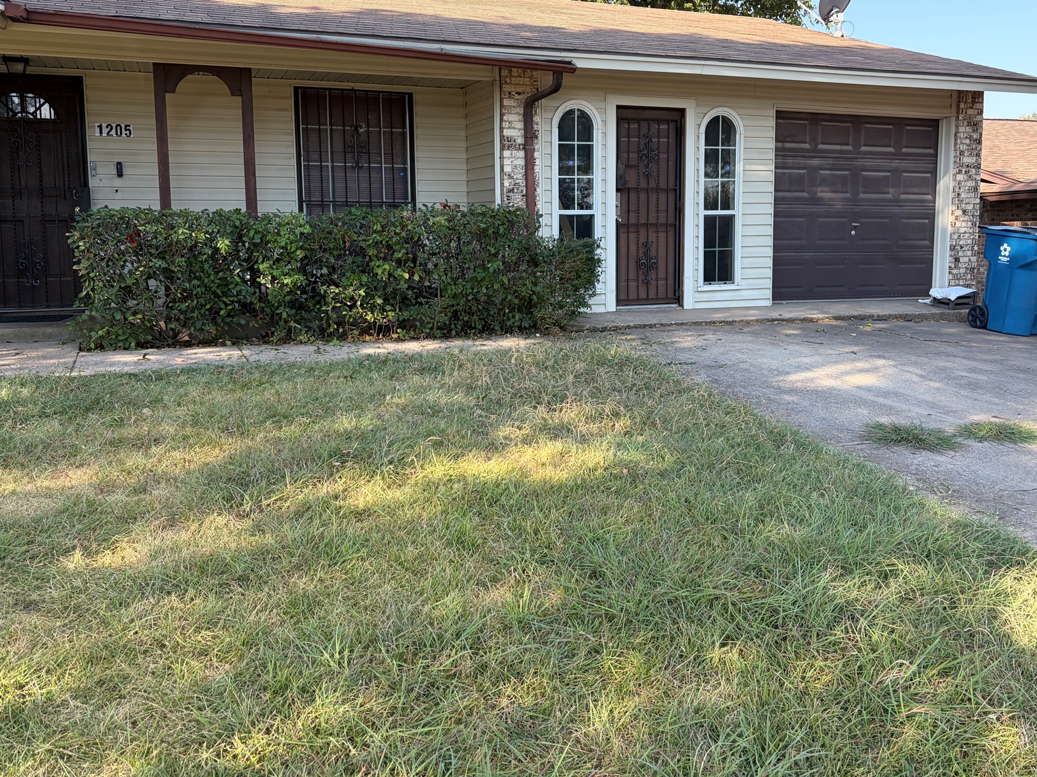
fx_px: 929
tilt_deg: -5.7
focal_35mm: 31
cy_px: 326
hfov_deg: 58.4
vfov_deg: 45.3
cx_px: 522
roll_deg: +1.0
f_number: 1.6
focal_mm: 5.96
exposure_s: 1/731
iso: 64
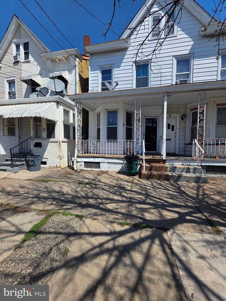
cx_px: 113
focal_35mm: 13
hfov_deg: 89.9
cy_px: 150
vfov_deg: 106.2
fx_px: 113
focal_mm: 2.2
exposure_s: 1/2715
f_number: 1.9
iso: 40
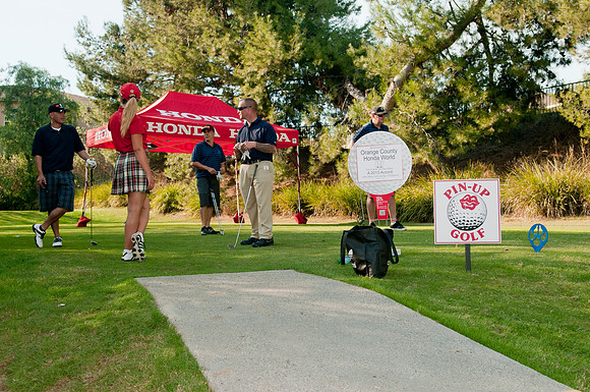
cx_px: 295
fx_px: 638
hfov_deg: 49.6
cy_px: 196
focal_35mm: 39
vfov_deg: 34.1
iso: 250
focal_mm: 26
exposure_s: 1/320
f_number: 5
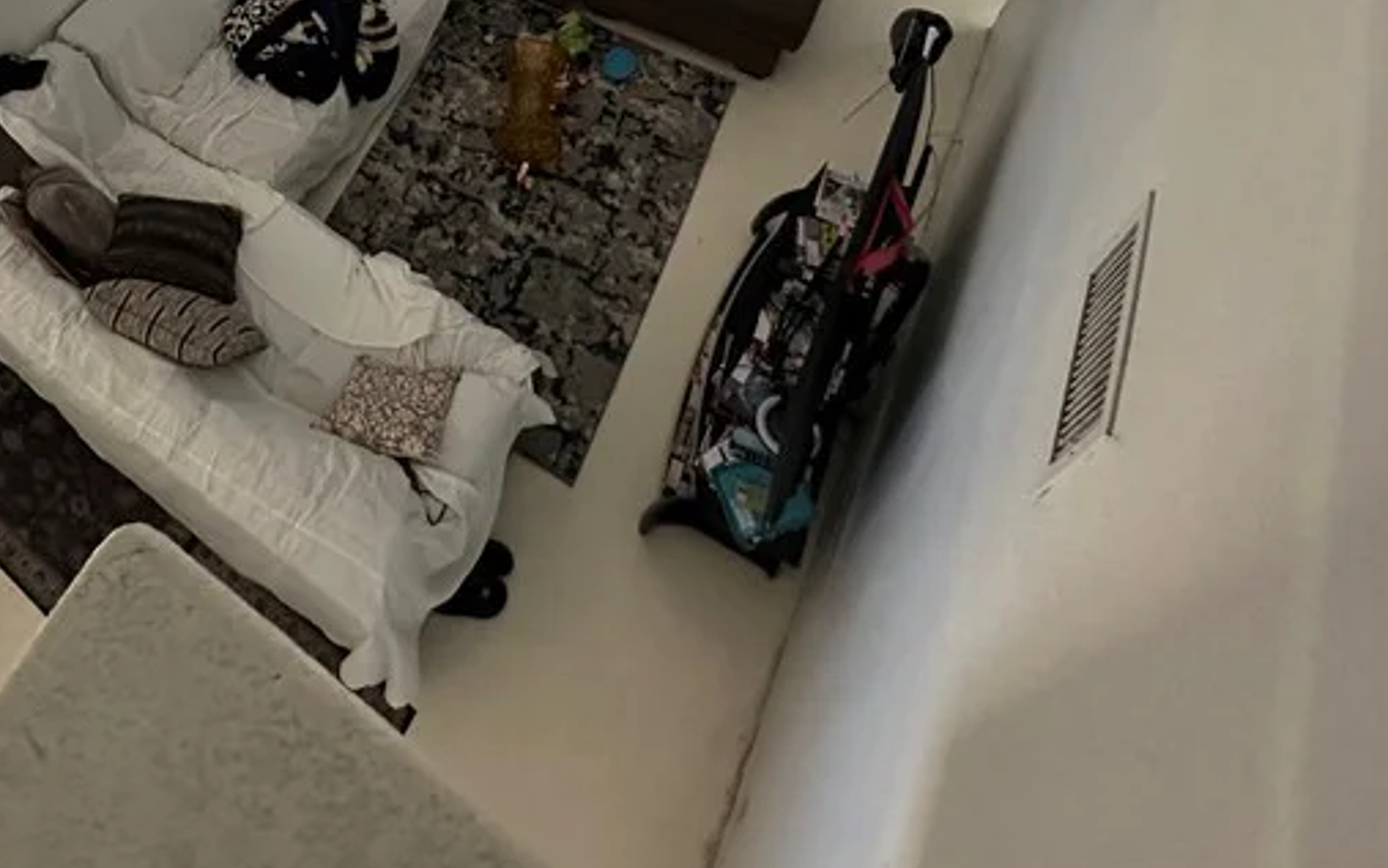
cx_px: 353
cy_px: -148
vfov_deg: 34.4
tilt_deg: -44.8
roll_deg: +6.8
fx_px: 1135
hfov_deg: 59.6
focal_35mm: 30
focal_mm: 2.22
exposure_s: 1/67
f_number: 2.2
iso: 320
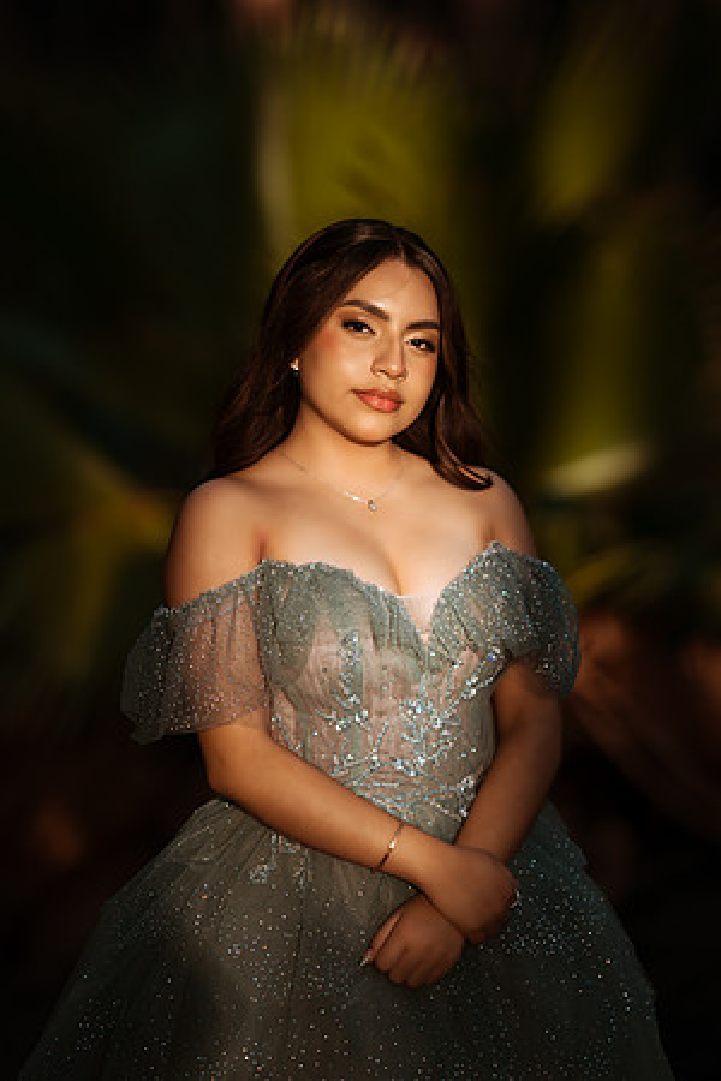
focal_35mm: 135
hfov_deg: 10.2
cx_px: 360
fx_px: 4055
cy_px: 540
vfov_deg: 15.2
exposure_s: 1/3200
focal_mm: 135
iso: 100
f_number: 1.8
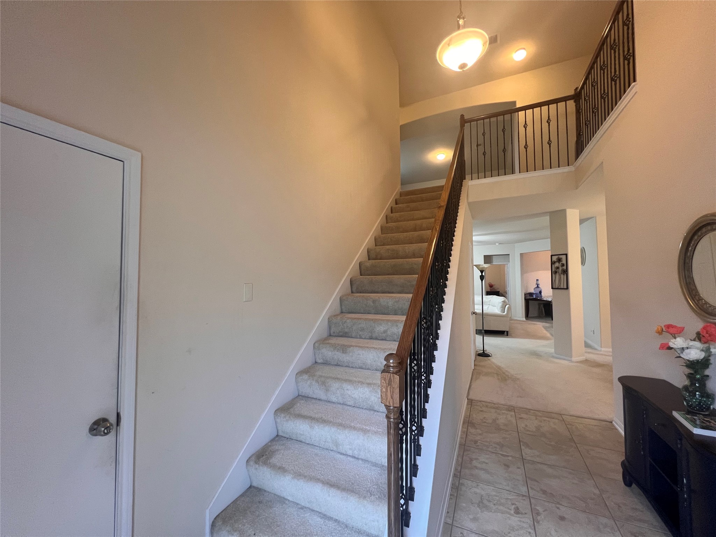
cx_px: 358
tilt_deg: +2.4
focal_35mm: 13
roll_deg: +0.5
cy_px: 268
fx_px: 269
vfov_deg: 89.9
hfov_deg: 106.2
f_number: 1.8
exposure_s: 1/60
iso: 320
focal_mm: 1.57
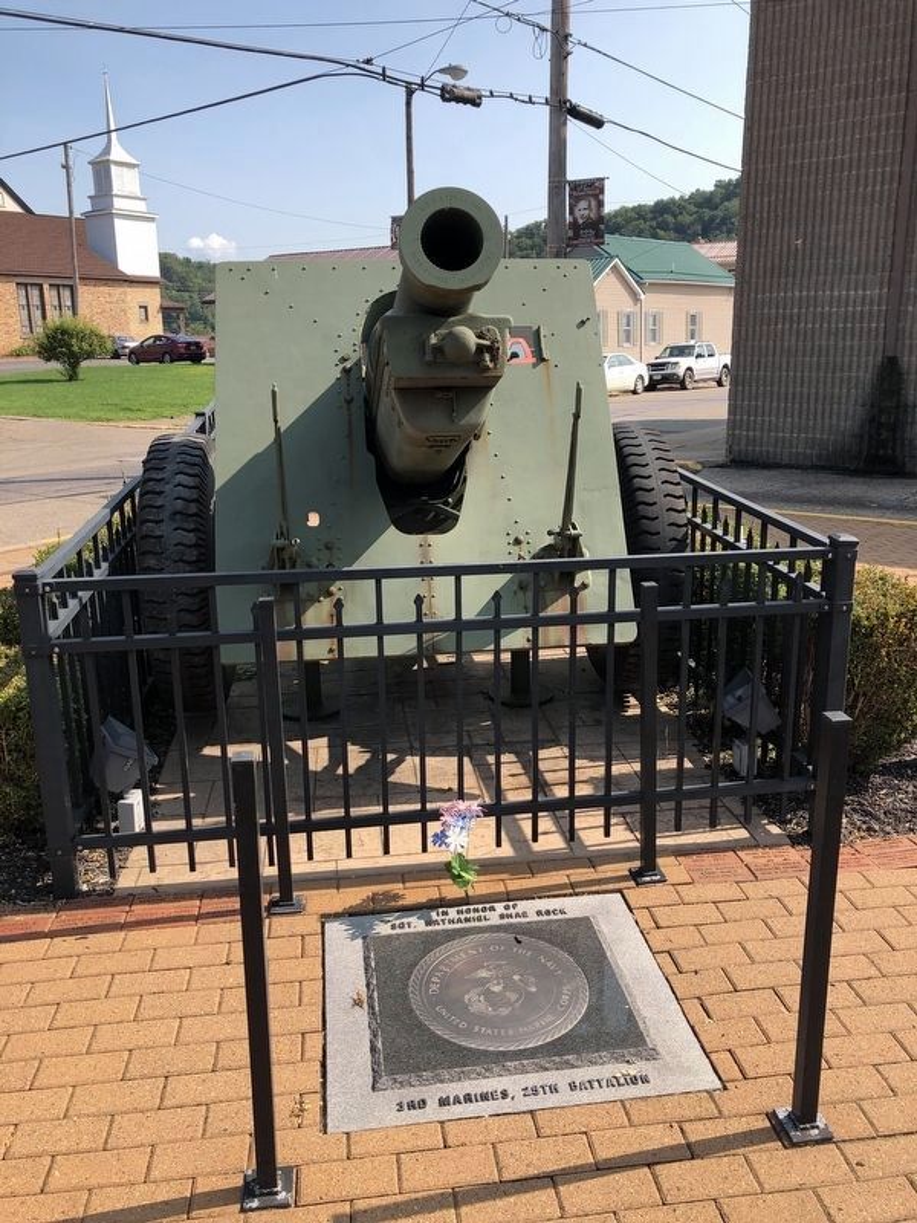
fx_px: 989
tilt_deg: -12.6
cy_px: 612
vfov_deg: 63.4
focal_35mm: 28
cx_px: 458
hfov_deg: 49.7
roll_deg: +0.2
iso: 20
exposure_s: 1/1116
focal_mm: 3.99
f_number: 1.8
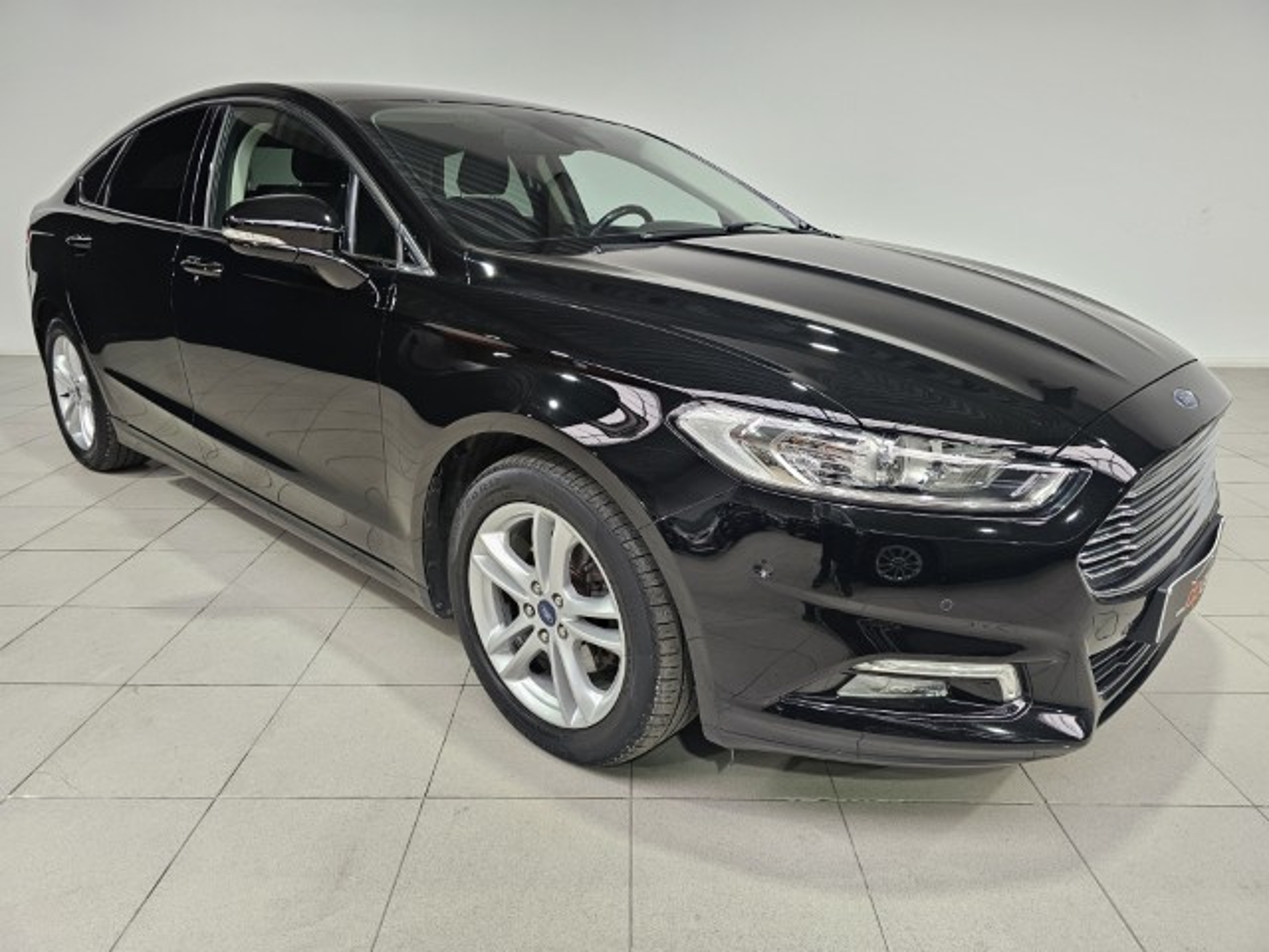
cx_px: 634
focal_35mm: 23
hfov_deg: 73.9
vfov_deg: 58.9
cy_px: 476
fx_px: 843
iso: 160
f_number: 1.7
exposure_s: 1/180
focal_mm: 6.3
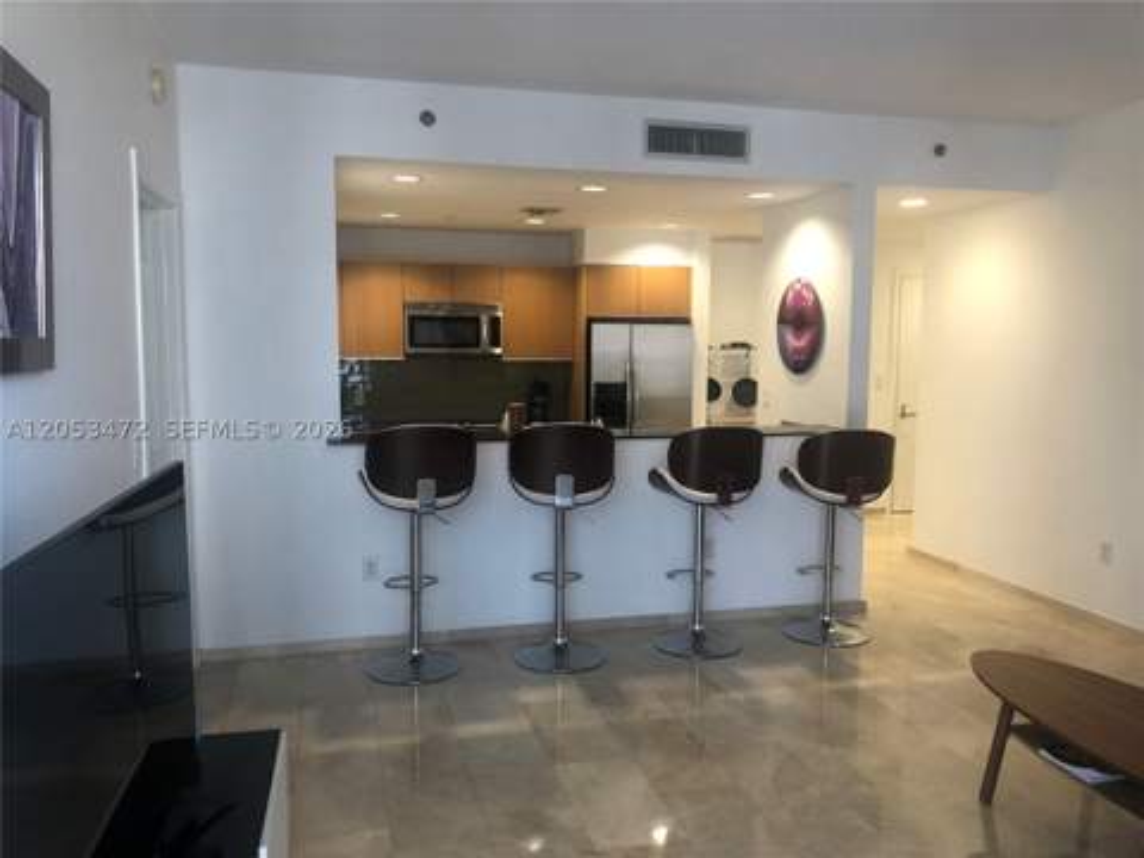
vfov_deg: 49.7
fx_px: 925
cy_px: 429
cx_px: 572
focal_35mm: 28
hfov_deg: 63.4
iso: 40
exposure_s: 1/30
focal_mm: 4
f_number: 1.8
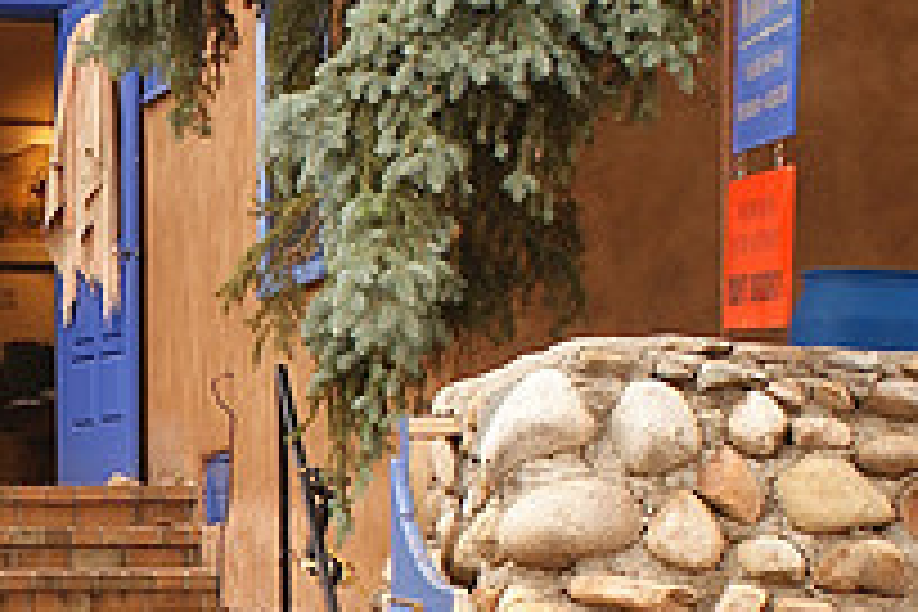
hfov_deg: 13.4
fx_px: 3810
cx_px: -140
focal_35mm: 149
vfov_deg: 9.1
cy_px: 632
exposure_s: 1/25
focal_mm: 35
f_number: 8
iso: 100
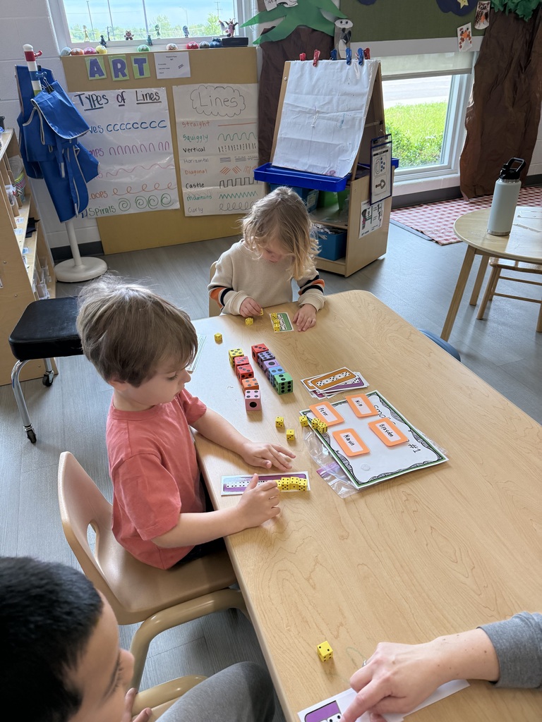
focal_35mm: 24
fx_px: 501
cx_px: 271
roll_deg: +1.9
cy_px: 361
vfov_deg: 71.6
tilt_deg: -33.7
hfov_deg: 56.8
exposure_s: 1/226
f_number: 1.78
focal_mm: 6.76
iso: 160
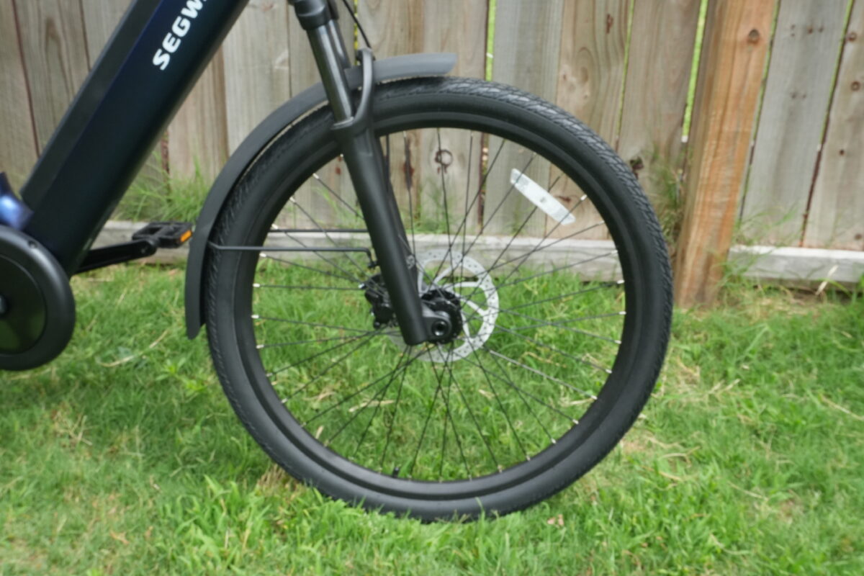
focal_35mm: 39
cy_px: 288
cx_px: 432
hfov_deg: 49.6
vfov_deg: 34.2
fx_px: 936
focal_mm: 26
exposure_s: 1/80
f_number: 16
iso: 1000
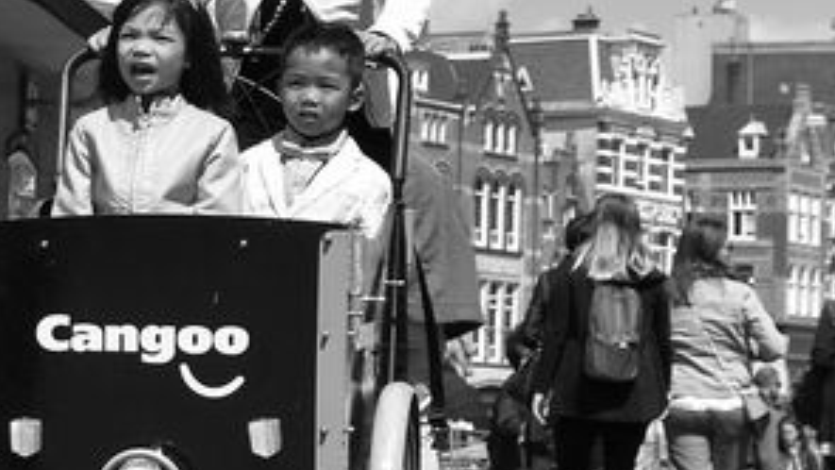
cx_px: 549
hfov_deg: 18.6
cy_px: -67
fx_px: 2546
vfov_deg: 10.4
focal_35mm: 115
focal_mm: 24
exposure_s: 1/1600
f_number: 6.3
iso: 400
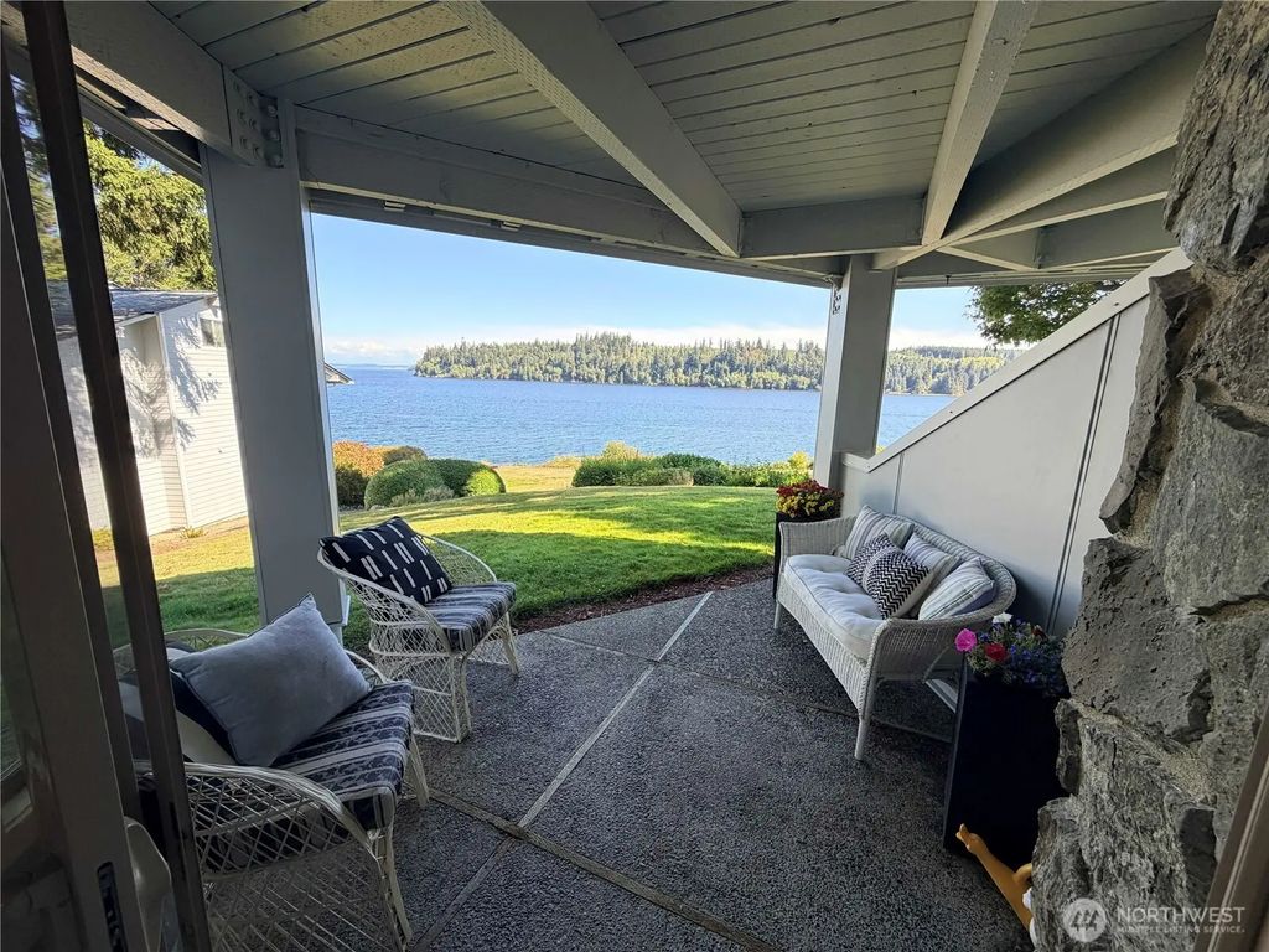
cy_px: 476
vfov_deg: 85.7
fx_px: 513
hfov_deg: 102.1
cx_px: 634
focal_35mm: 14
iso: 50
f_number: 2.2
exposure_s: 1/353
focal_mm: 2.22
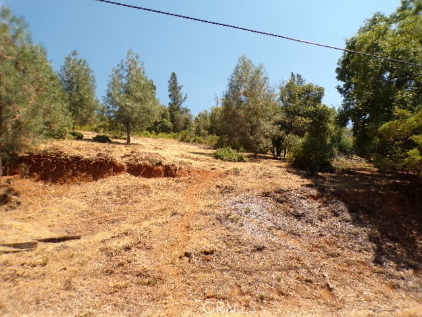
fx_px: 293
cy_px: 158
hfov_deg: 71.6
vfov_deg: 56.8
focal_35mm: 24
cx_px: 211
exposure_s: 1/400
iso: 100
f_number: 4.4
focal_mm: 4.3
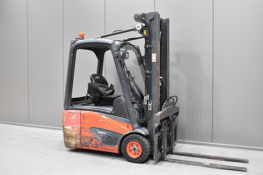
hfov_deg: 51.3
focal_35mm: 38
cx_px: 132
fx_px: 274
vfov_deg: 35.5
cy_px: 88
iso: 1600
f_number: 5
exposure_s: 1/25
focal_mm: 25
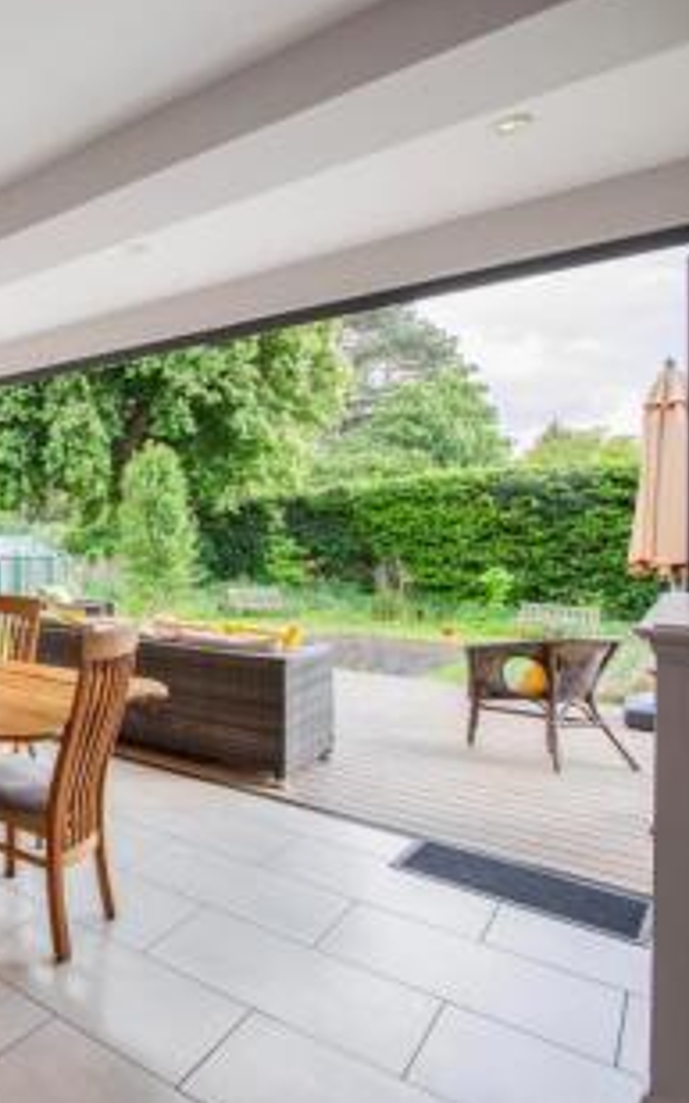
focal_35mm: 22
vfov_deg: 79.7
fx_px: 661
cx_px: -150
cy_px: 548
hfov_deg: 39.0
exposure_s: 1/60
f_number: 9
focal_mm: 14
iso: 250
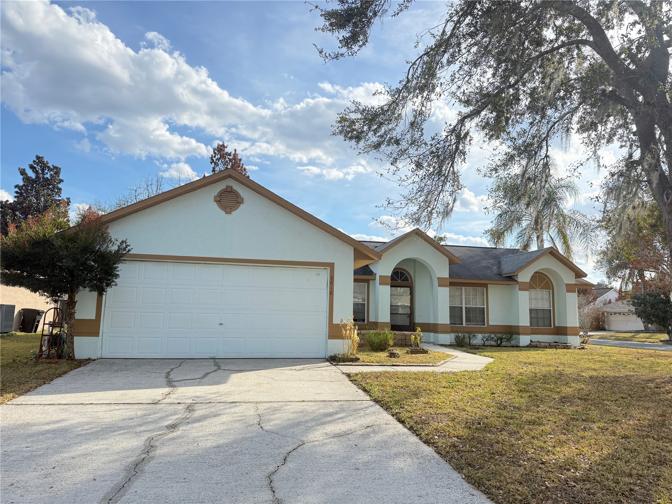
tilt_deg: +8.0
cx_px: 336
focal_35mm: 24
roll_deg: -1.1
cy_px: 252
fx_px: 466
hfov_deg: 71.6
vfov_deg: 56.8
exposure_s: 1/1174
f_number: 1.78
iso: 100
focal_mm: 6.76
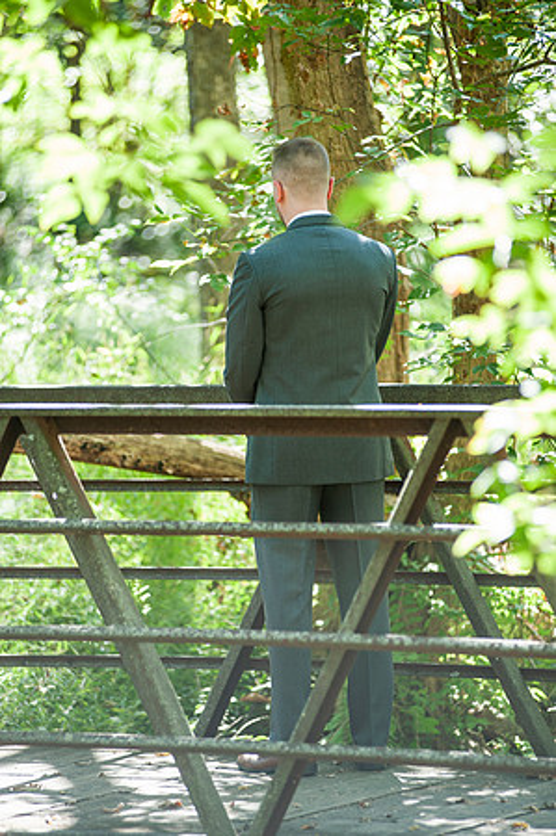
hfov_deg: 7.4
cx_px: 278
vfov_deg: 11.1
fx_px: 4295
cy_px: 418
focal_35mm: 185
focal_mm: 185
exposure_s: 1/160
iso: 160
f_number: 2.8
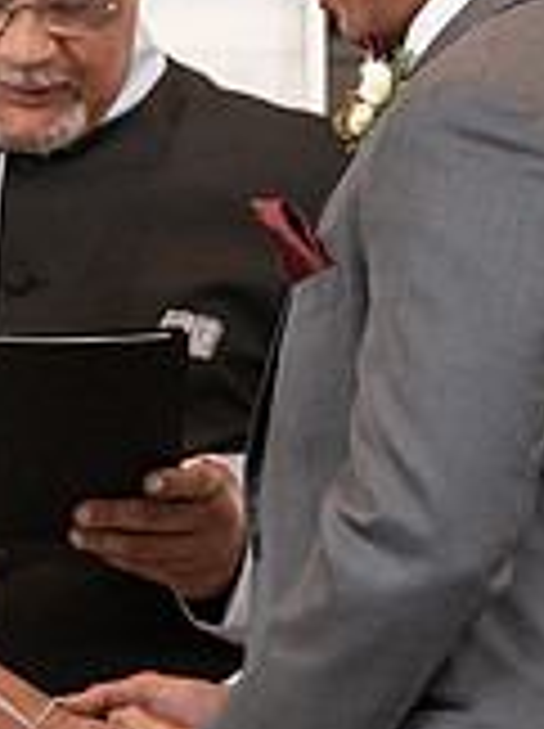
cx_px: 94
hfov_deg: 2.2
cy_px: 232
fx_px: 14475
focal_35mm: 689
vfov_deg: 2.9
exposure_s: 1/200
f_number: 4
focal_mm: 198
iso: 2000
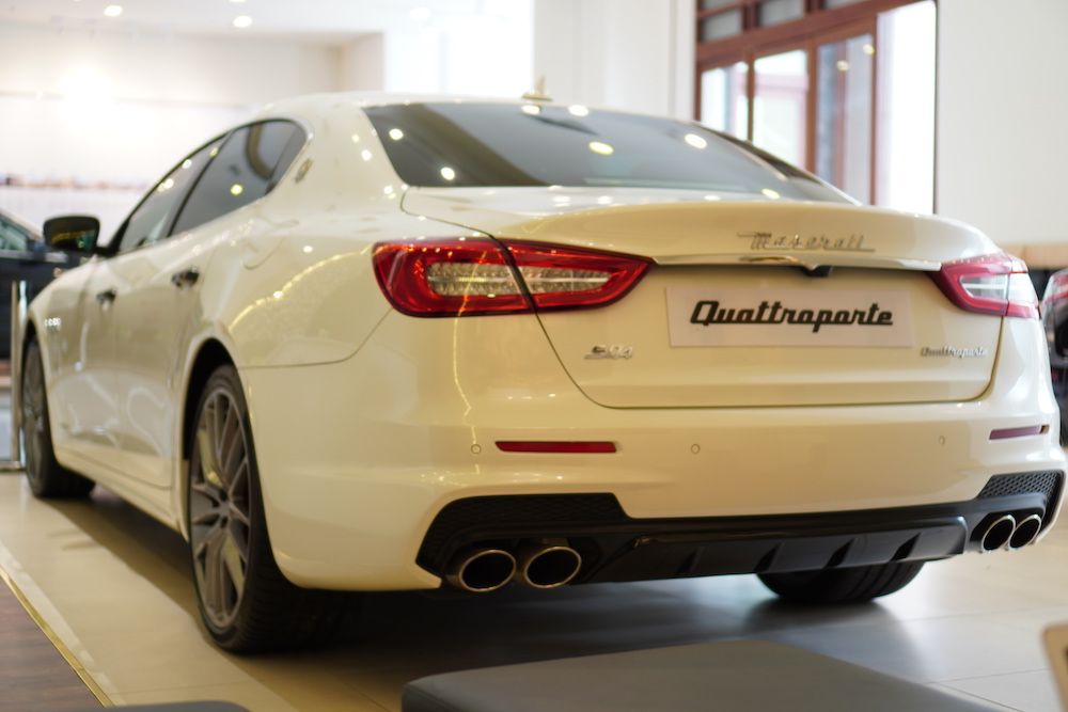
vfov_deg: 25.8
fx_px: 1558
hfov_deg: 37.8
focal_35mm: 52
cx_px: 534
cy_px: 356
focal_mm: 35
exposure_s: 1/60
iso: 125
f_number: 1.8
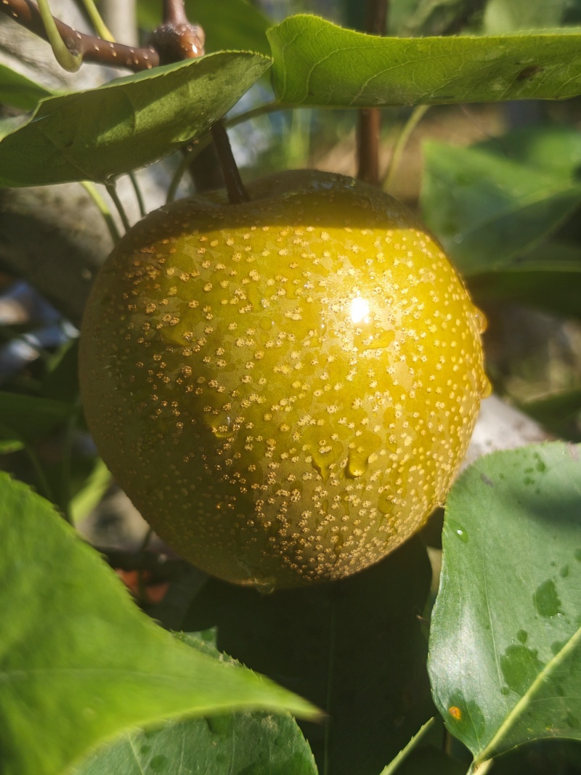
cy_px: 388
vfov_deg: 39.7
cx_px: 290
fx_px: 1074
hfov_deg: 30.3
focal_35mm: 48
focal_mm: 5.84
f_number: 1.6
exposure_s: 1/486
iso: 50
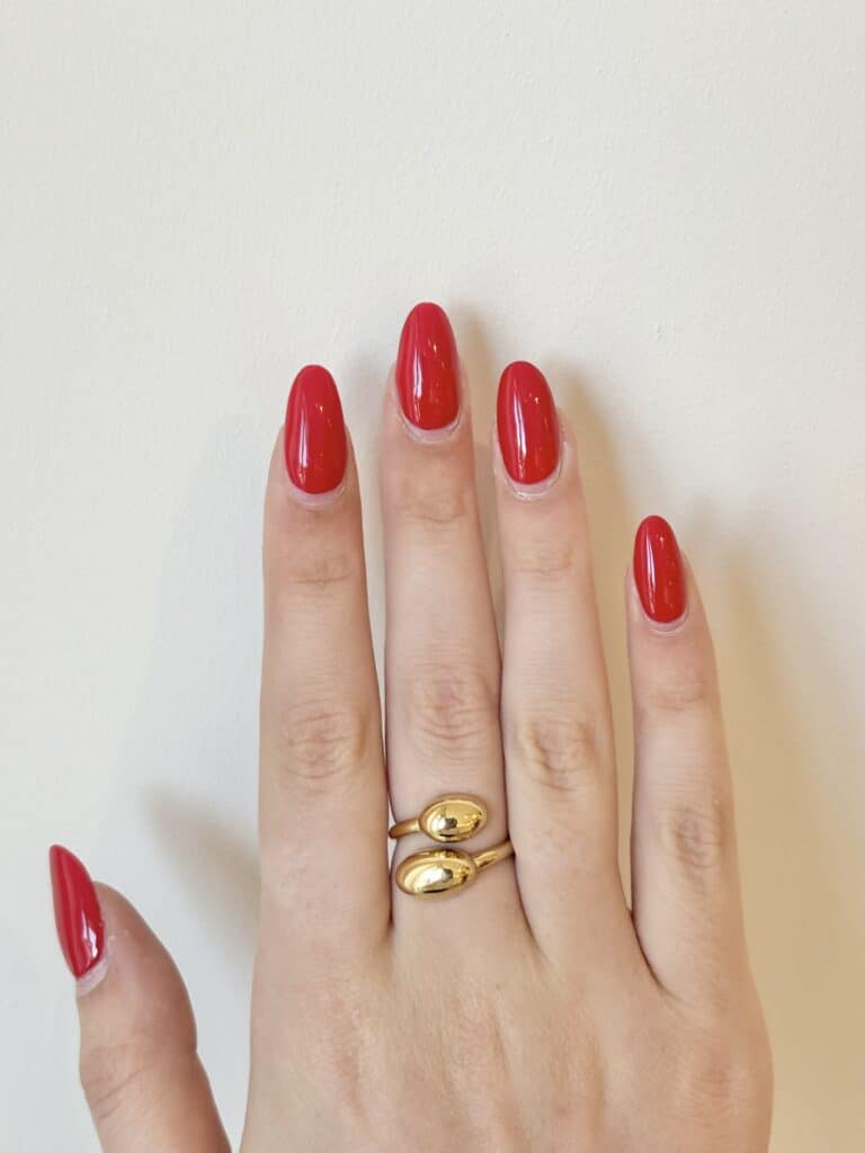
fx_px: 1733
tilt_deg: -26.0
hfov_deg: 28.0
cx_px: 432
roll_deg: -3.1
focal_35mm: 52
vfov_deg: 36.8
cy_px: 576
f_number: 1.6
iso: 32
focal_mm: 5.96
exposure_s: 1/153
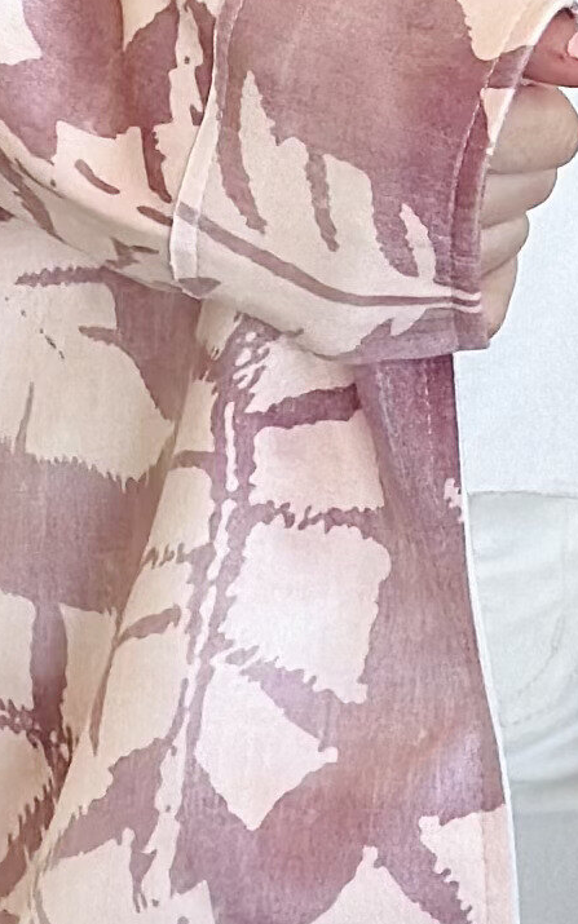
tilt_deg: -5.4
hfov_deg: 4.6
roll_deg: -1.3
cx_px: 678
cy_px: -556
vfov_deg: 7.2
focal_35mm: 287
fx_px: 7232
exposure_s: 1/156
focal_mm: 6.86
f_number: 1.78
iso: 64
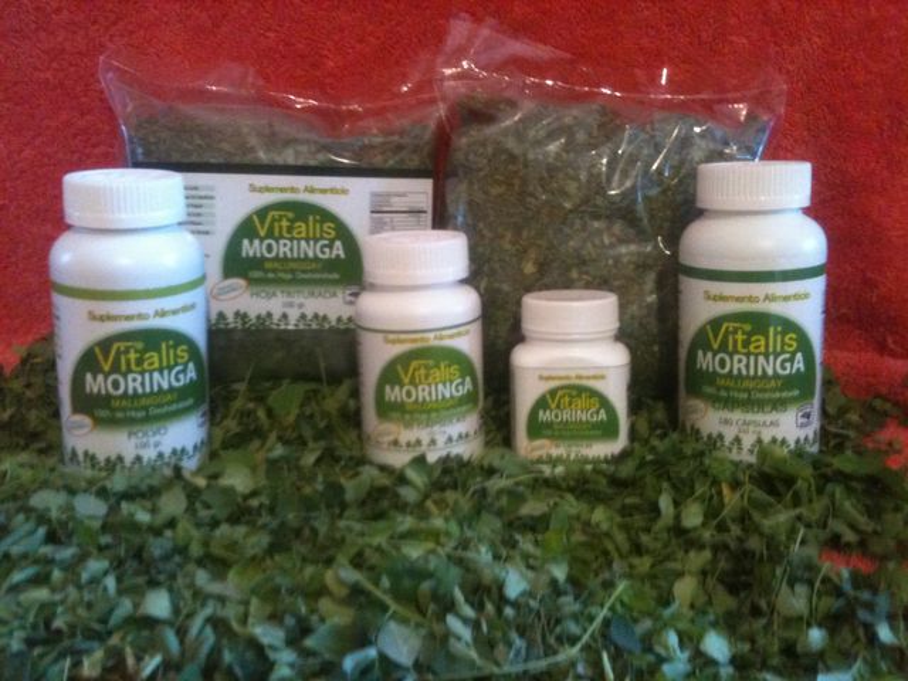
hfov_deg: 52.6
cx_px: 454
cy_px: 340
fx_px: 918
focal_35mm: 35
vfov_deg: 40.7
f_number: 2.8
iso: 400
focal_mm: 3.85
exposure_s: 1/17
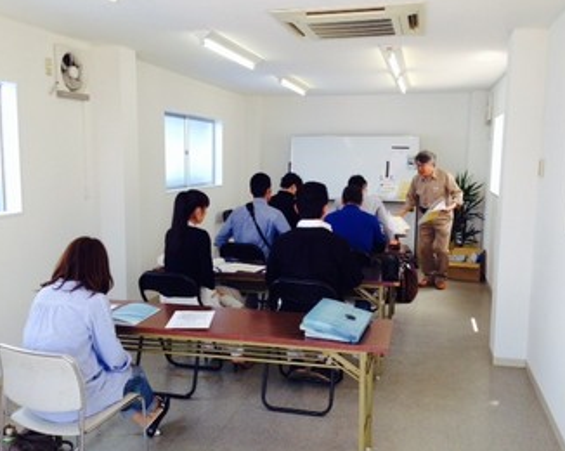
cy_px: 225
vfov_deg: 42.2
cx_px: 296
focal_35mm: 35
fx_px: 585
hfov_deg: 51.6
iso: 64
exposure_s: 1/120
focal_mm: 4.12
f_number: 2.4
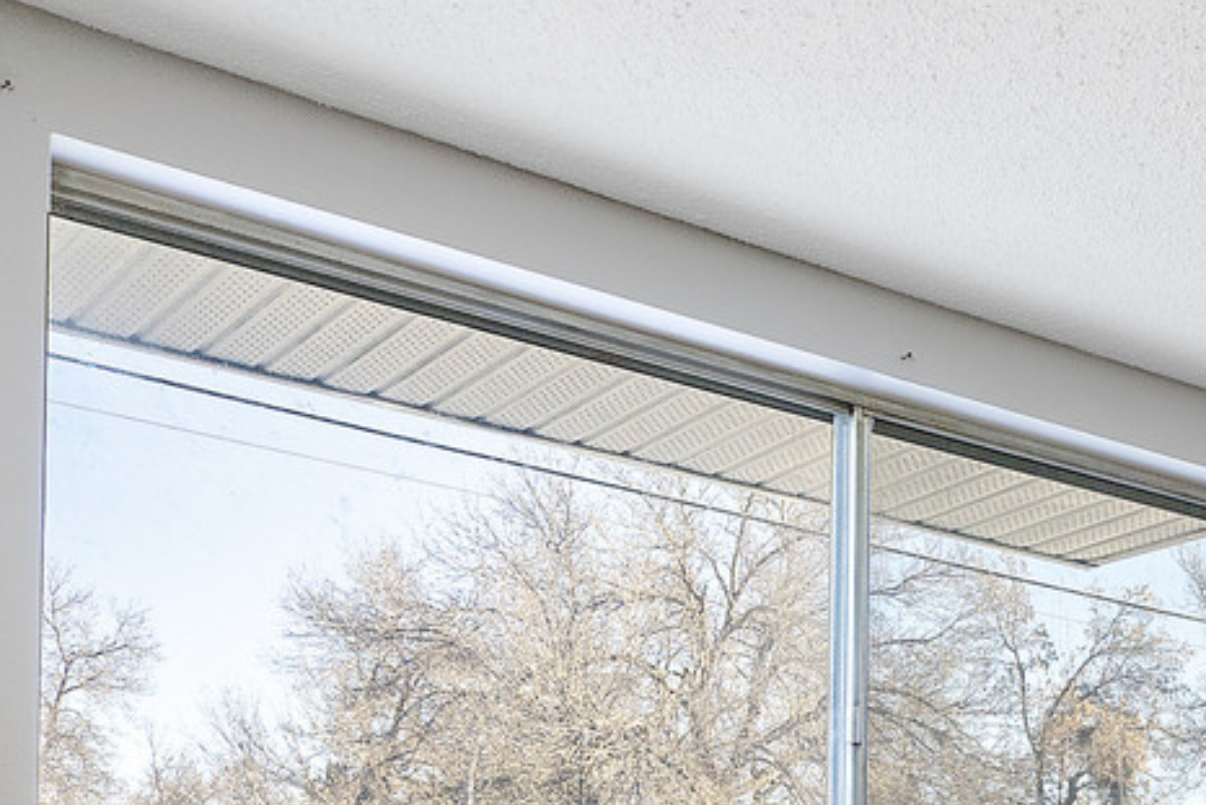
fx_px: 2111
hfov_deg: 27.4
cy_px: 1095
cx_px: 1506
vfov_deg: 19.6
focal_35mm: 63
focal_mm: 17
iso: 640
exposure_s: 1/30
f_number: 8
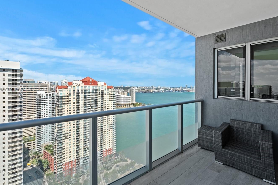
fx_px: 131
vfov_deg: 70.4
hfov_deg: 93.2
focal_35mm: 17
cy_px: 90
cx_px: 148
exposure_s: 1/400
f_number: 8
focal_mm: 14
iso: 200
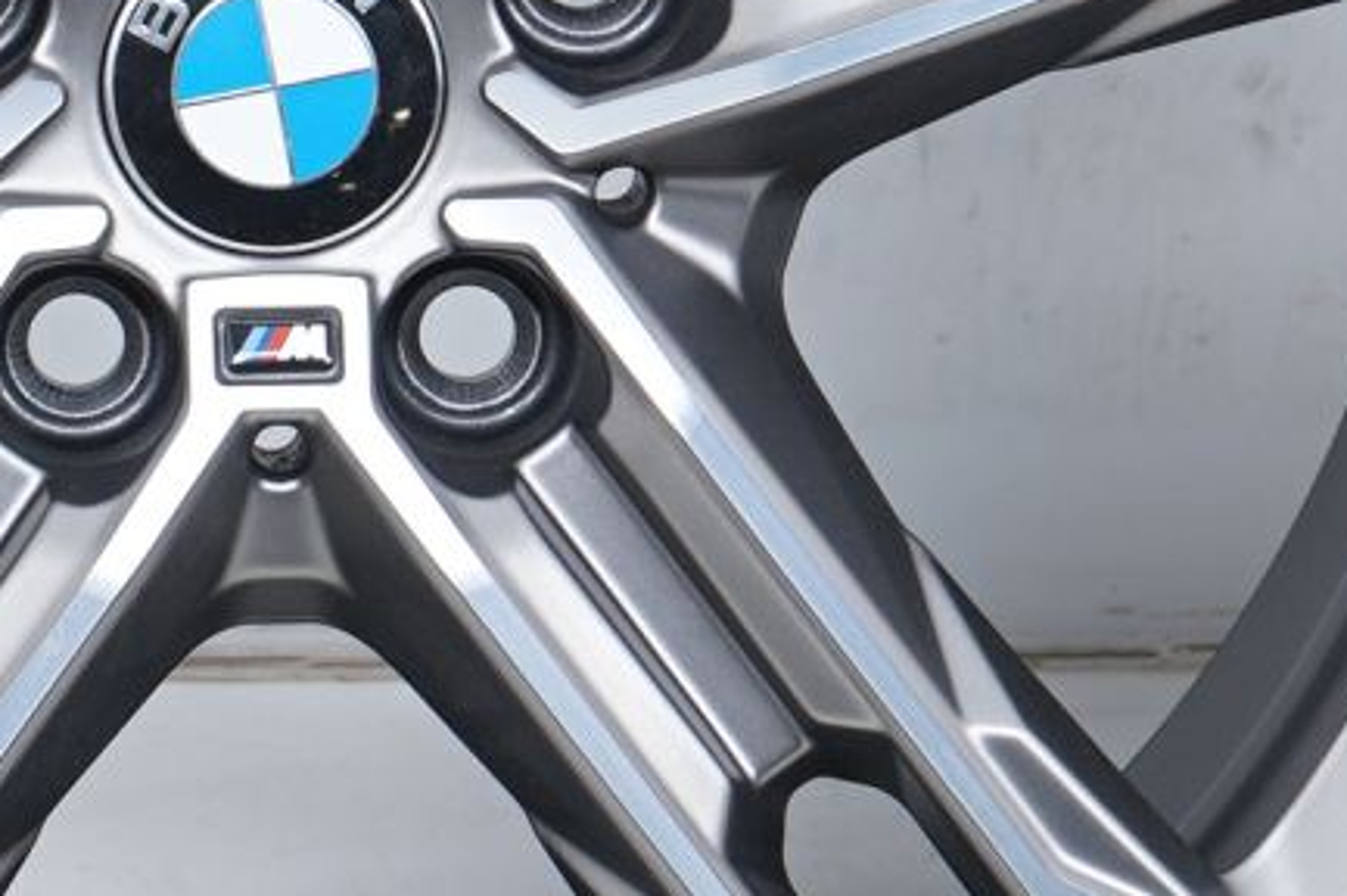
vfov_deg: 6.1
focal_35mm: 226
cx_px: 345
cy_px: 51
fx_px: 8450
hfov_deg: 9.1
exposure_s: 1/125
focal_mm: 51
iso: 250
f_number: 7.1
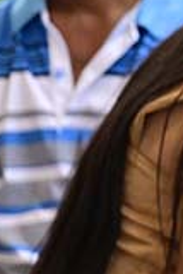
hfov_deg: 1.1
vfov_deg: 1.7
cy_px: 58
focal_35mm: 1199
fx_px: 9122
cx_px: 645
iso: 1400
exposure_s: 1/250
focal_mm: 200
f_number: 3.5
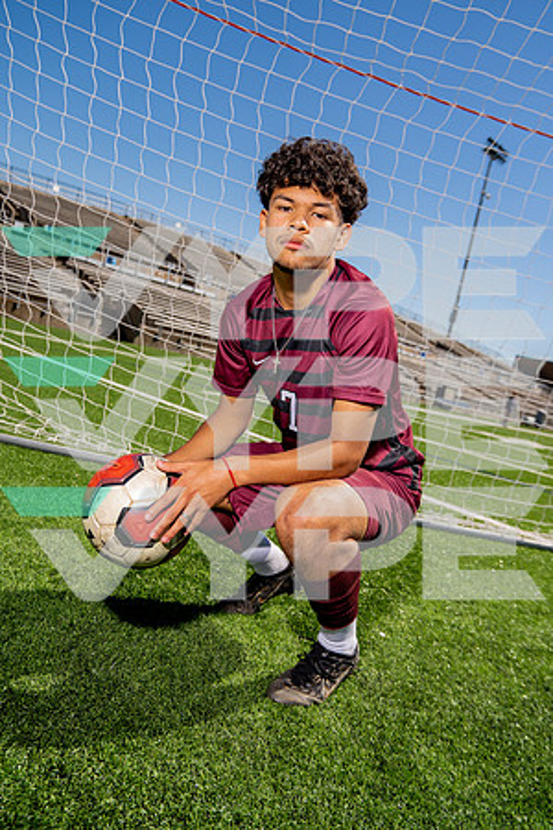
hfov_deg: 46.4
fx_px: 645
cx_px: 276
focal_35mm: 28
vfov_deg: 65.5
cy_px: 415
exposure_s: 1/1000
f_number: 4
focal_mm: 28
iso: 100
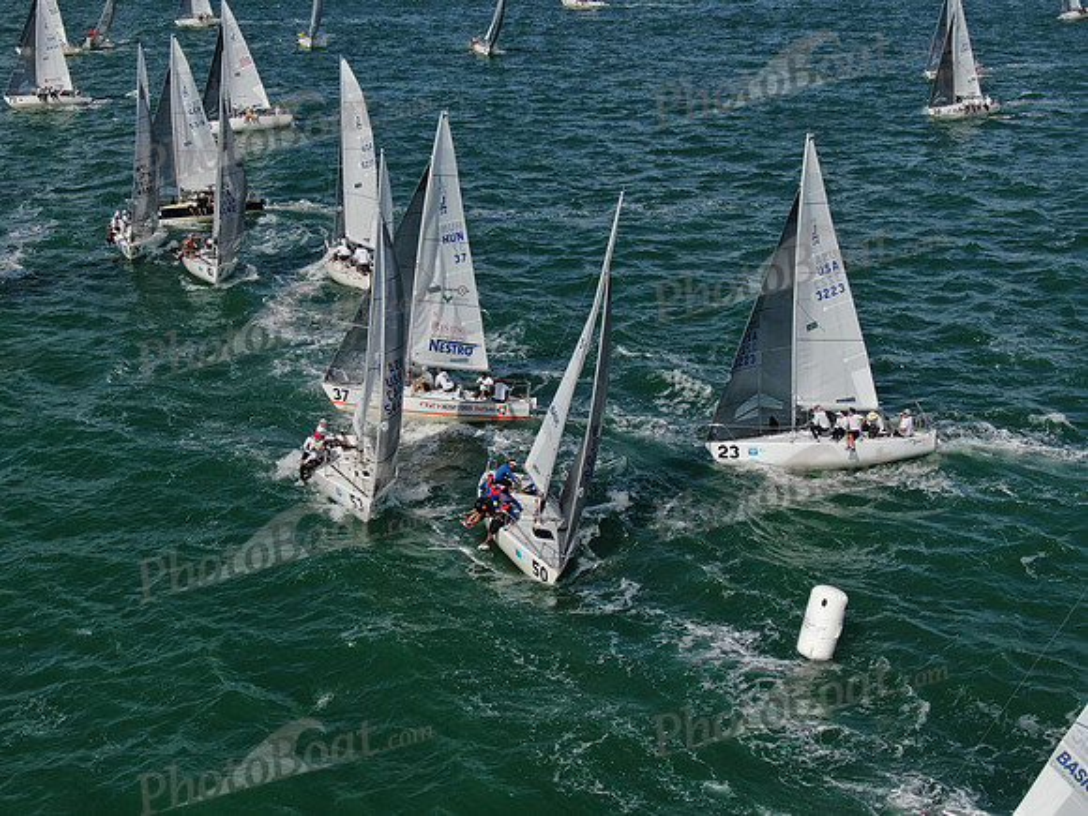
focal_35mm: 48
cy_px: 408
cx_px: 544
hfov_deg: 39.7
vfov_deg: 30.3
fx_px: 1509
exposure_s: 1/1600
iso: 100
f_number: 3.8
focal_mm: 8.6
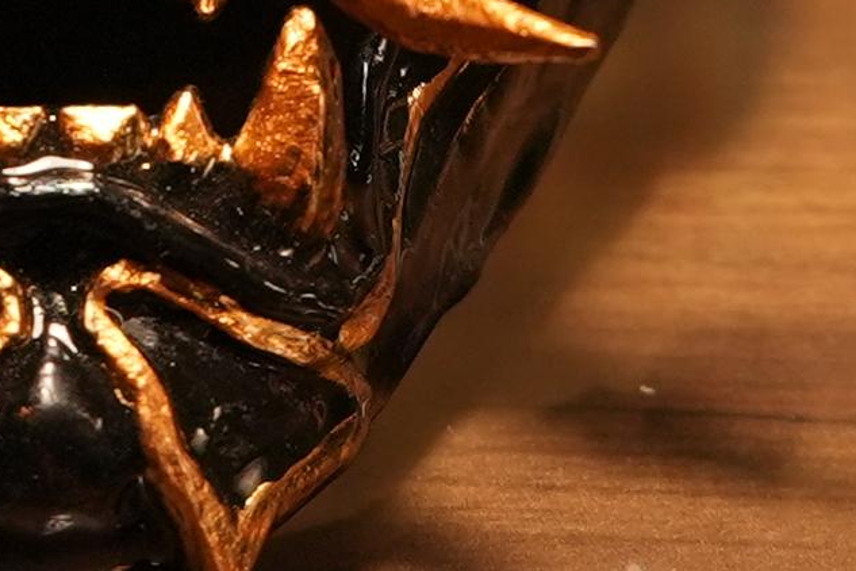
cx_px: 68
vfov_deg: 3.2
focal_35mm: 425
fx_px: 10105
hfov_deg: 4.8
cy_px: -917
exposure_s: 1/160
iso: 1250
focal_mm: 70
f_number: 4
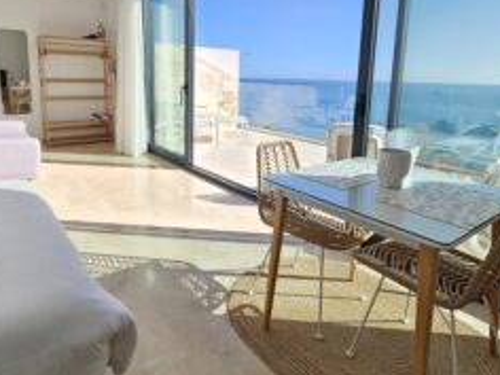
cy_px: 133
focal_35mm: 22
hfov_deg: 76.3
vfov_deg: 60.0
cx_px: 239
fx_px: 318
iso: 80
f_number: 2.2
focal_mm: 2.2
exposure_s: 1/1000
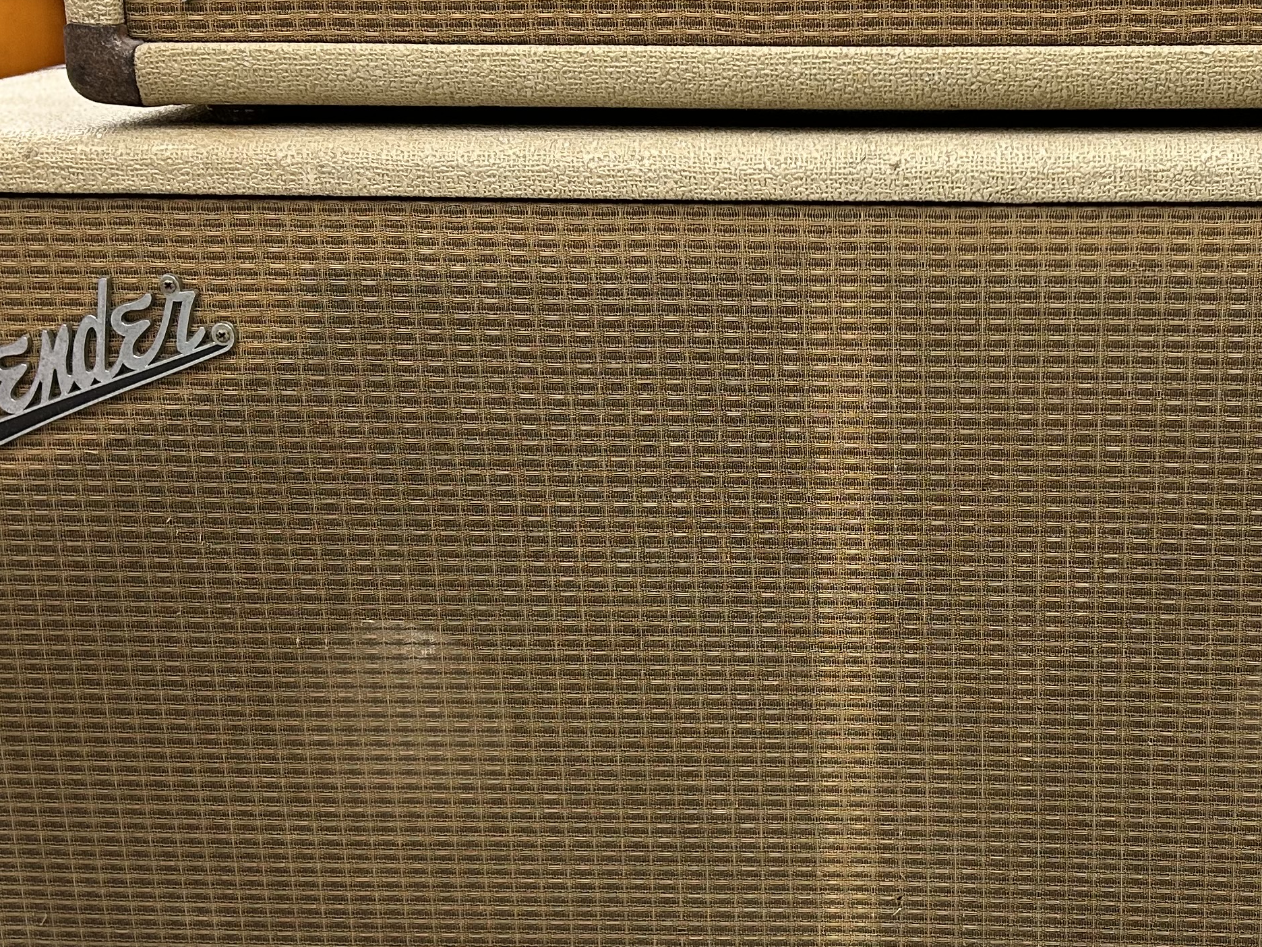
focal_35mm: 56
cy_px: 451
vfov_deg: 26.1
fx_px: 2042
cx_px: 905
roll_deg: +0.1
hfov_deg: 33.8
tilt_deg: -15.1
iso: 100
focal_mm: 5.7
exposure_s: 1/60
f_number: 1.5
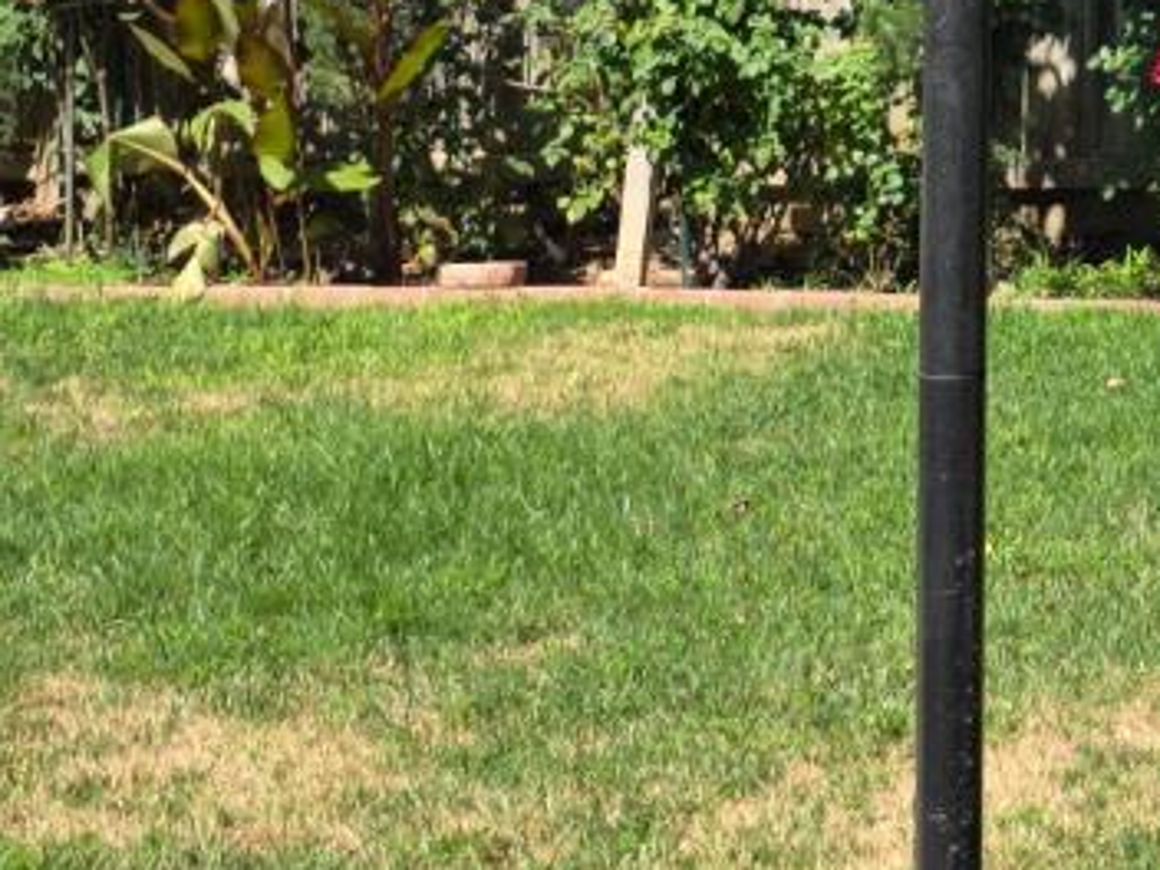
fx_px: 3284
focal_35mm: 98
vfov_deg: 14.3
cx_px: 1466
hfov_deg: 18.7
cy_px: -354
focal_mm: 6.25
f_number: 1.7
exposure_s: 1/3474
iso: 80
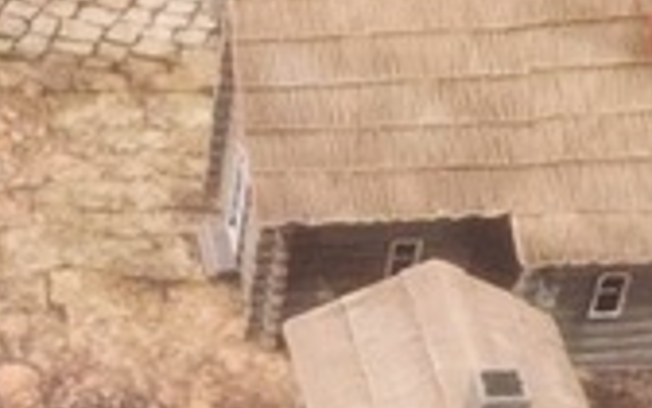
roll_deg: -3.0
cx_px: -50
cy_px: 571
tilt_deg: -43.0
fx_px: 2079
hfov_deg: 17.3
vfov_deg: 10.9
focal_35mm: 117
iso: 100
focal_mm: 4.15
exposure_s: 1/4
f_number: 2.2
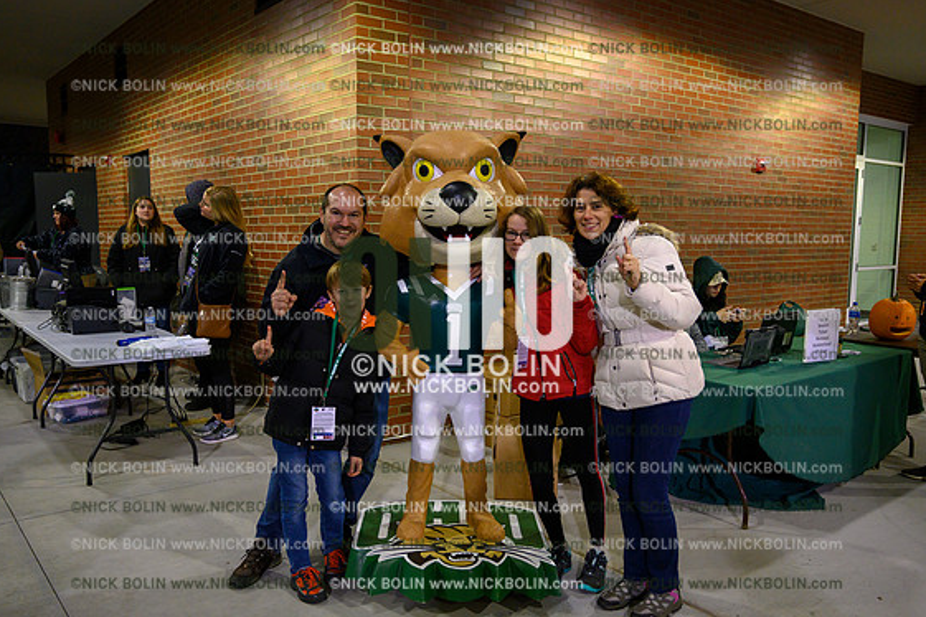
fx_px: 772
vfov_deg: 43.6
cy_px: 316
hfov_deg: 61.9
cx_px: 456
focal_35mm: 30
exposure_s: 1/200
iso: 2000
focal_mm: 29
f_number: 4
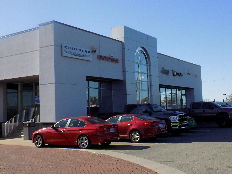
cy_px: 87
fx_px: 308
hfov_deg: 41.2
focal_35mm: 46
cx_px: 116
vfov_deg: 31.5
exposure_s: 1/640
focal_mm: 8.1
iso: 80
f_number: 3.7
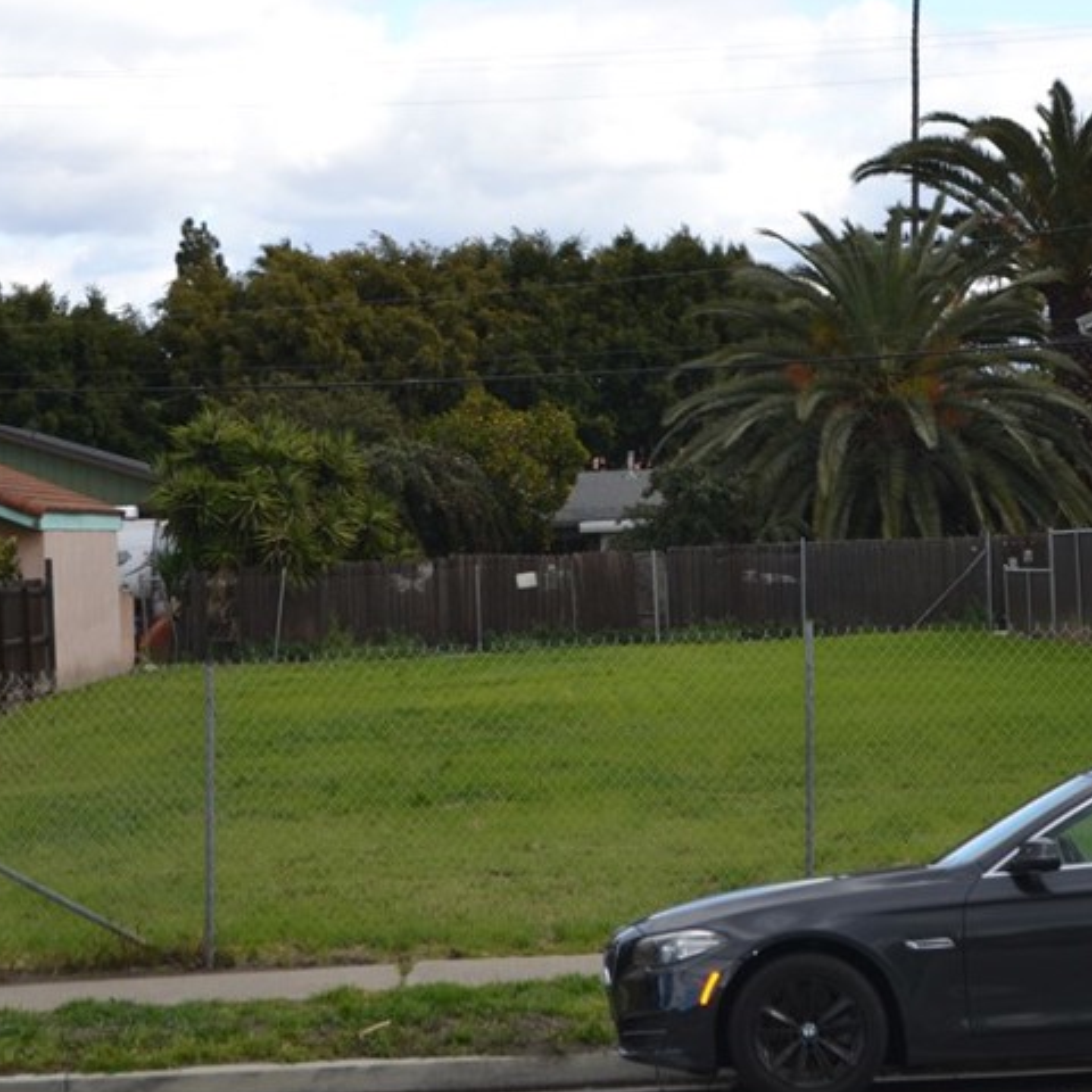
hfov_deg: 17.7
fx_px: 3498
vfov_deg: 17.7
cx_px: 619
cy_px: 404
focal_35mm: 98
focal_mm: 36
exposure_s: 1/200
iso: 100
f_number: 7.1
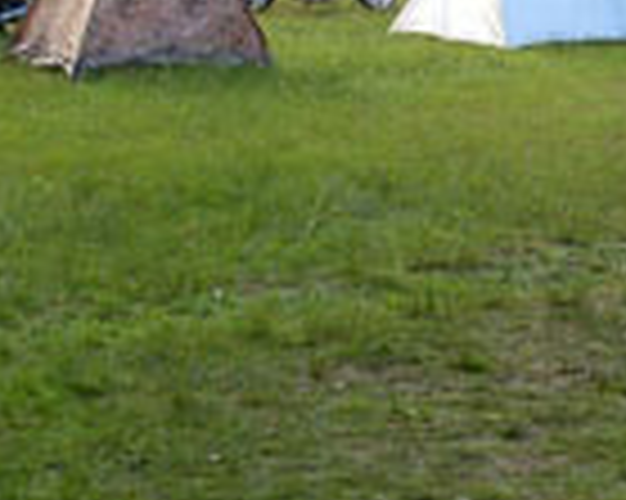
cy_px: 88
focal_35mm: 151
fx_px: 2796
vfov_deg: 10.2
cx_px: 691
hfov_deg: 12.6
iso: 100
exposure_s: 1/90
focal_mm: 6.3
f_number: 3
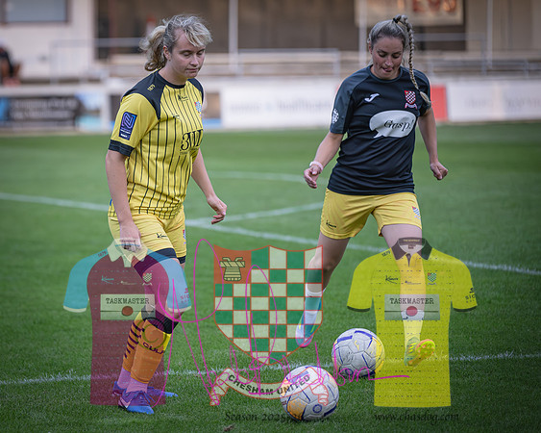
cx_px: 108
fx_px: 3611
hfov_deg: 8.6
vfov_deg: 6.9
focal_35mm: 226
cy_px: 218
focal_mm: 150
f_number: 2.8
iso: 2000
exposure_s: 1/1600
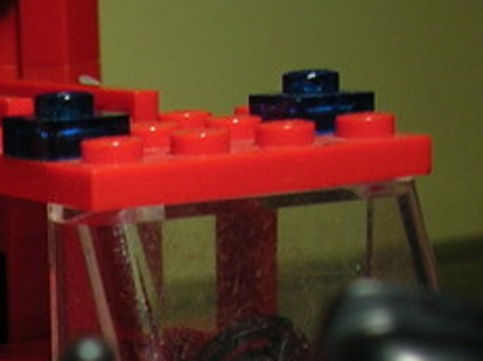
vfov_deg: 10.0
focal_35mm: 139
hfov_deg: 13.6
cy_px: 692
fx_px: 1936
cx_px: -189
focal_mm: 6
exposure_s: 1/19.3
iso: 50
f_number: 2.9
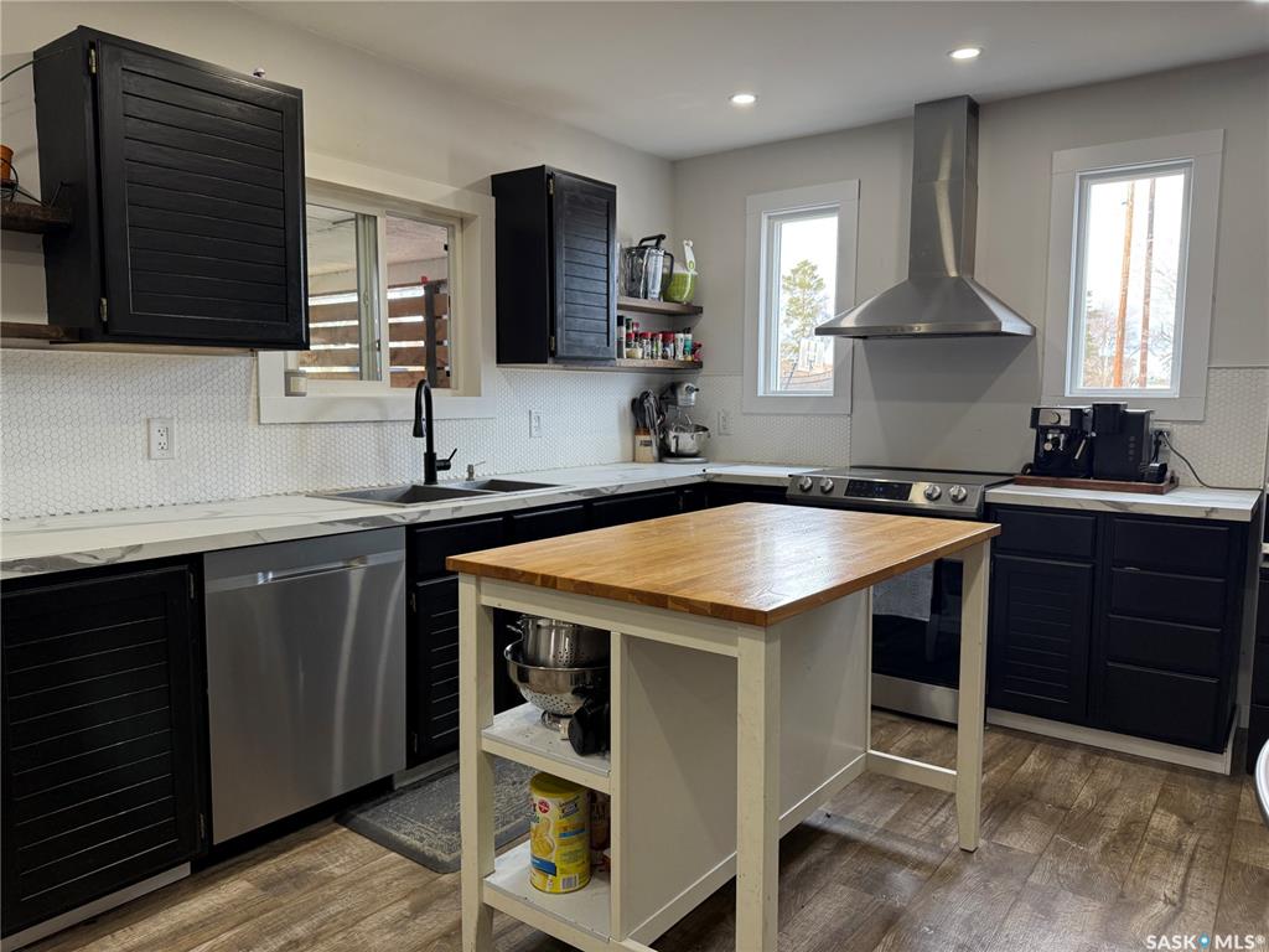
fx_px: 880
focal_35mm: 24
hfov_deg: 71.6
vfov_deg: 56.8
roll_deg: -0.6
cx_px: 634
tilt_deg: -5.1
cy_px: 476
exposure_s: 1/120
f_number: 1.78
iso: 125
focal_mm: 6.76
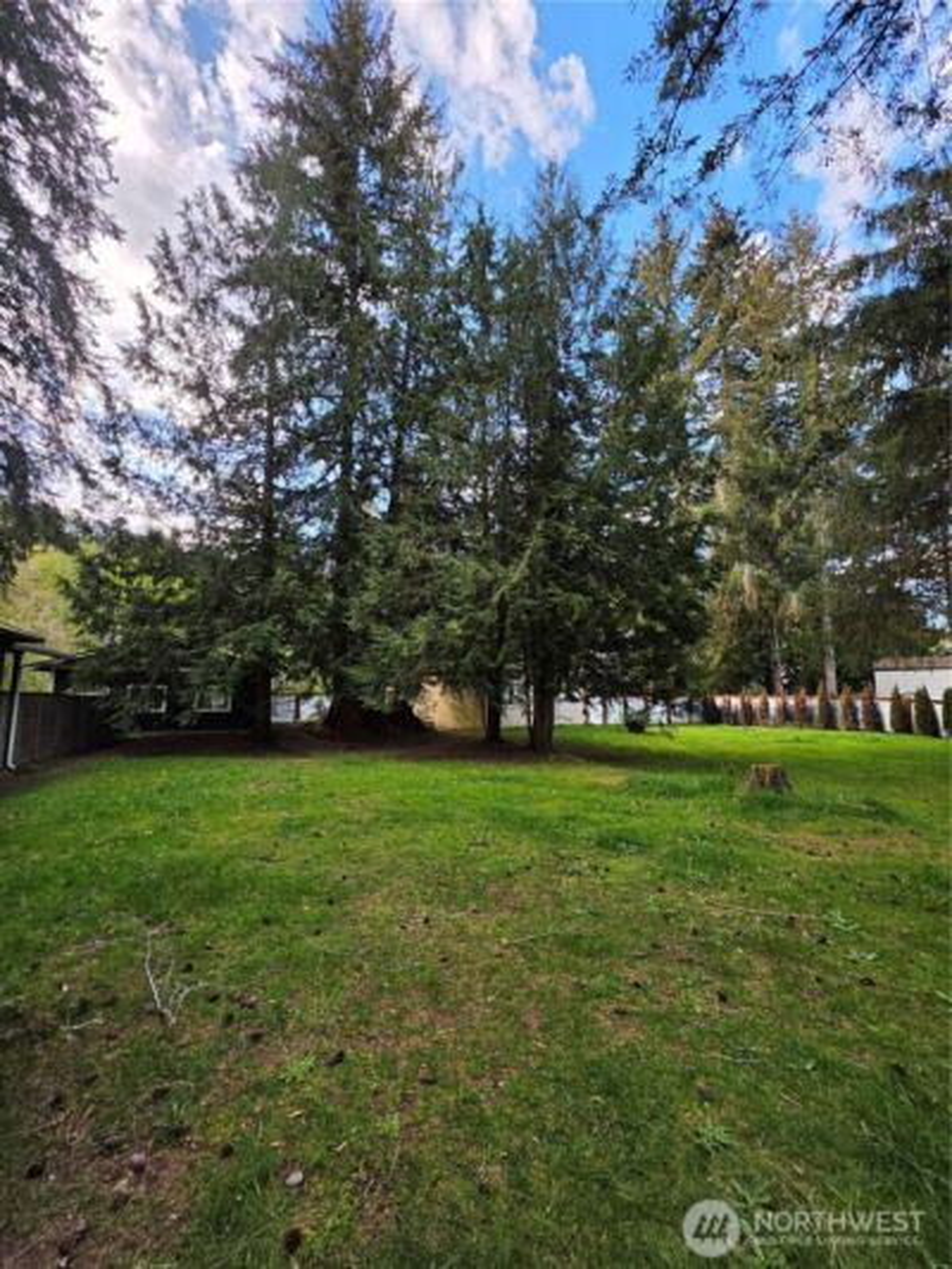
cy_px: 634
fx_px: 477
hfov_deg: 89.9
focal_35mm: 13
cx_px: 476
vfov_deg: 106.2
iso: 32
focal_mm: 2.2
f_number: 1.9
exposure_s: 1/322
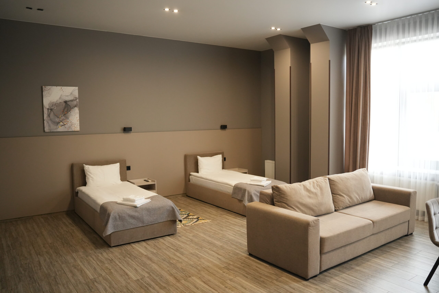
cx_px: 220
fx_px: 341
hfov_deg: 65.5
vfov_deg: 46.4
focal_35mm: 28
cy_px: 146
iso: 3200
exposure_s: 1/320
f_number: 2.8
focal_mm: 28
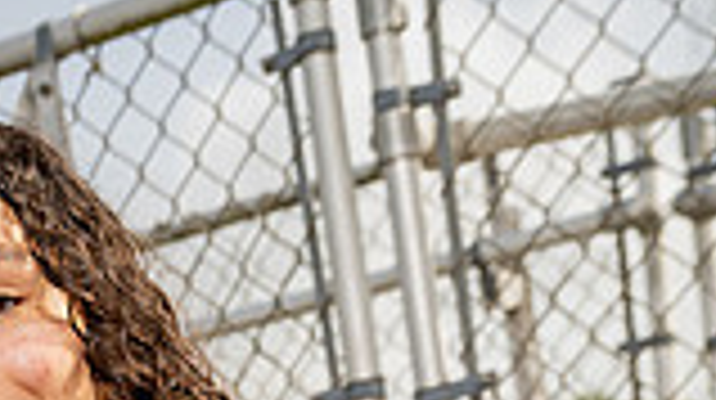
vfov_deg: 9.9
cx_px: 90
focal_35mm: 107
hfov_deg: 19.7
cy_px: 953
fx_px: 2029
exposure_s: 1/250
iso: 100
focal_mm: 36
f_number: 5.6
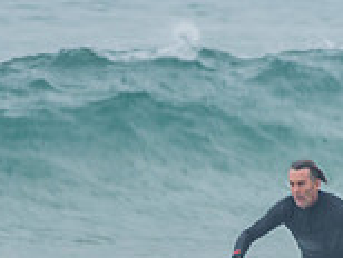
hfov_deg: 1.1
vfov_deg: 0.8
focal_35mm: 1811
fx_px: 17973
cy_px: 288
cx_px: 156
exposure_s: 1/30
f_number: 5.6
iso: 140
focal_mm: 500
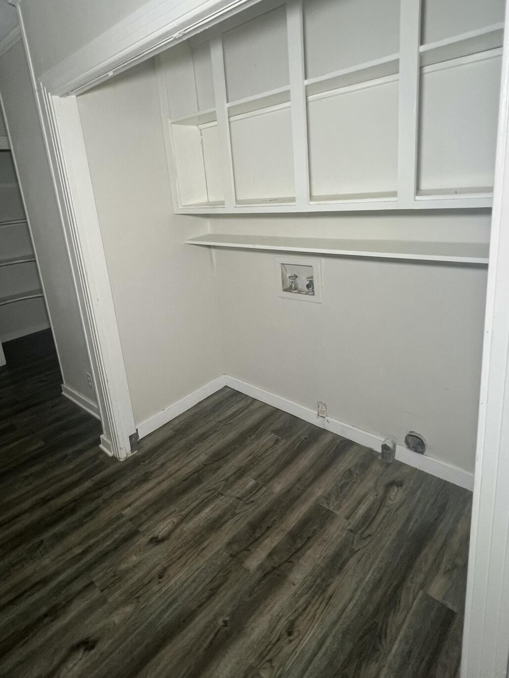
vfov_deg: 84.1
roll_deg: +6.3
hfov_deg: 68.5
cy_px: 288
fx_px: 373
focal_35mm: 19
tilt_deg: -14.4
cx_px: 229
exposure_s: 1/99
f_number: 1.8
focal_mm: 1.57
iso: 200
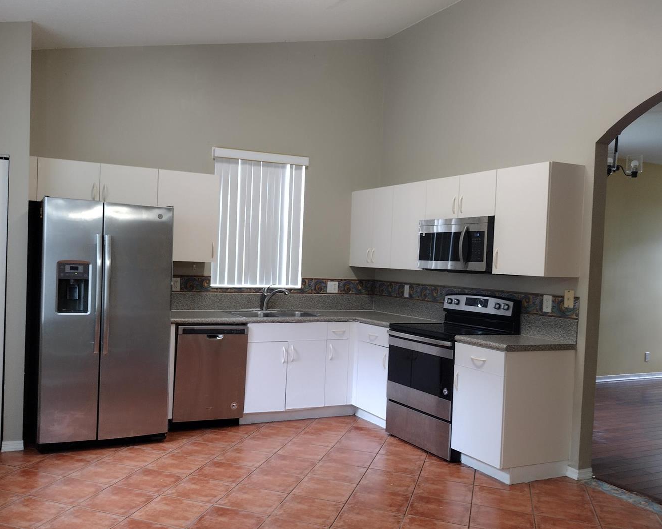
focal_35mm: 32
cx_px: 271
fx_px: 627
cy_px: 276
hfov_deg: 55.3
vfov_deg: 45.8
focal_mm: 4.71
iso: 200
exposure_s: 1/40
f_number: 1.7
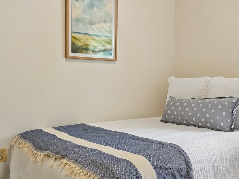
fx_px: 262
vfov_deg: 37.7
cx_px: 152
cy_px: 81
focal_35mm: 38
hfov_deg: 48.4
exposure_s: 1/13
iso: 400
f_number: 8
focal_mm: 16
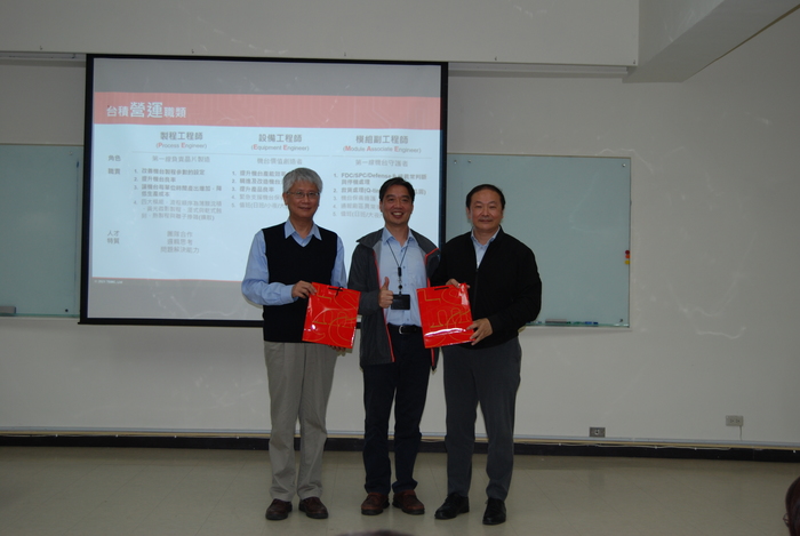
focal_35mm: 48
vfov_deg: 28.2
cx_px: 400
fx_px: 1068
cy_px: 268
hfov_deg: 41.1
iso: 200
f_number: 4.5
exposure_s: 1/60
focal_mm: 32
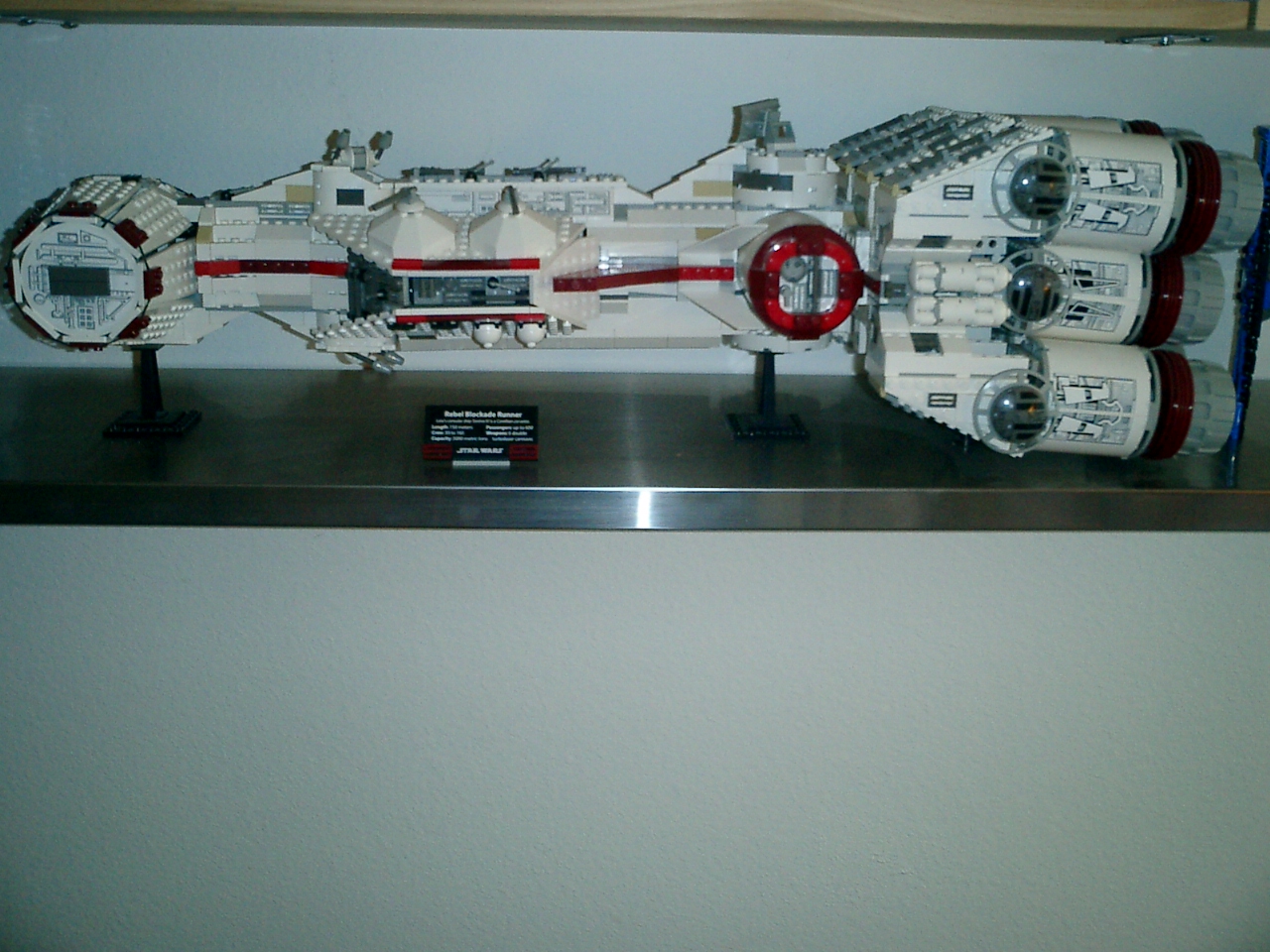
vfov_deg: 39.7
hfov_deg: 51.4
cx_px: 635
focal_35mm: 36
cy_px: 476
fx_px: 1321
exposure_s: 1/30
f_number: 3.2
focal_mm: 7.5
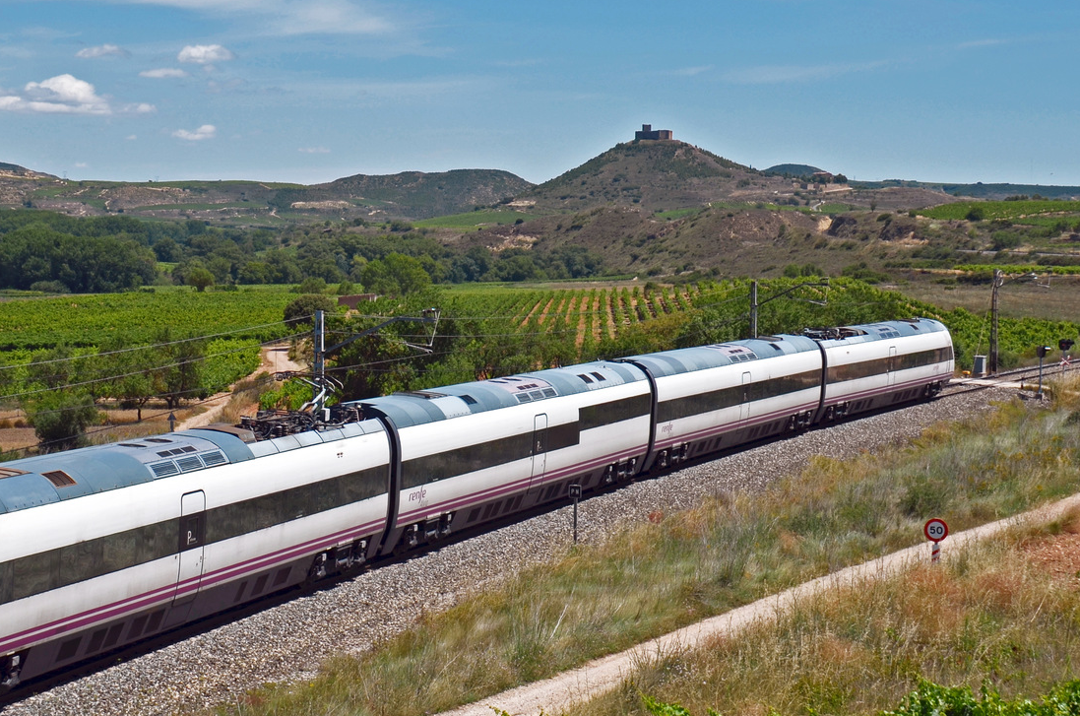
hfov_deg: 24.2
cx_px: 452
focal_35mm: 84
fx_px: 2515
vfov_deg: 16.2
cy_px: 352
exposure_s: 1/500
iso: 100
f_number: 7.1
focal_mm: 32
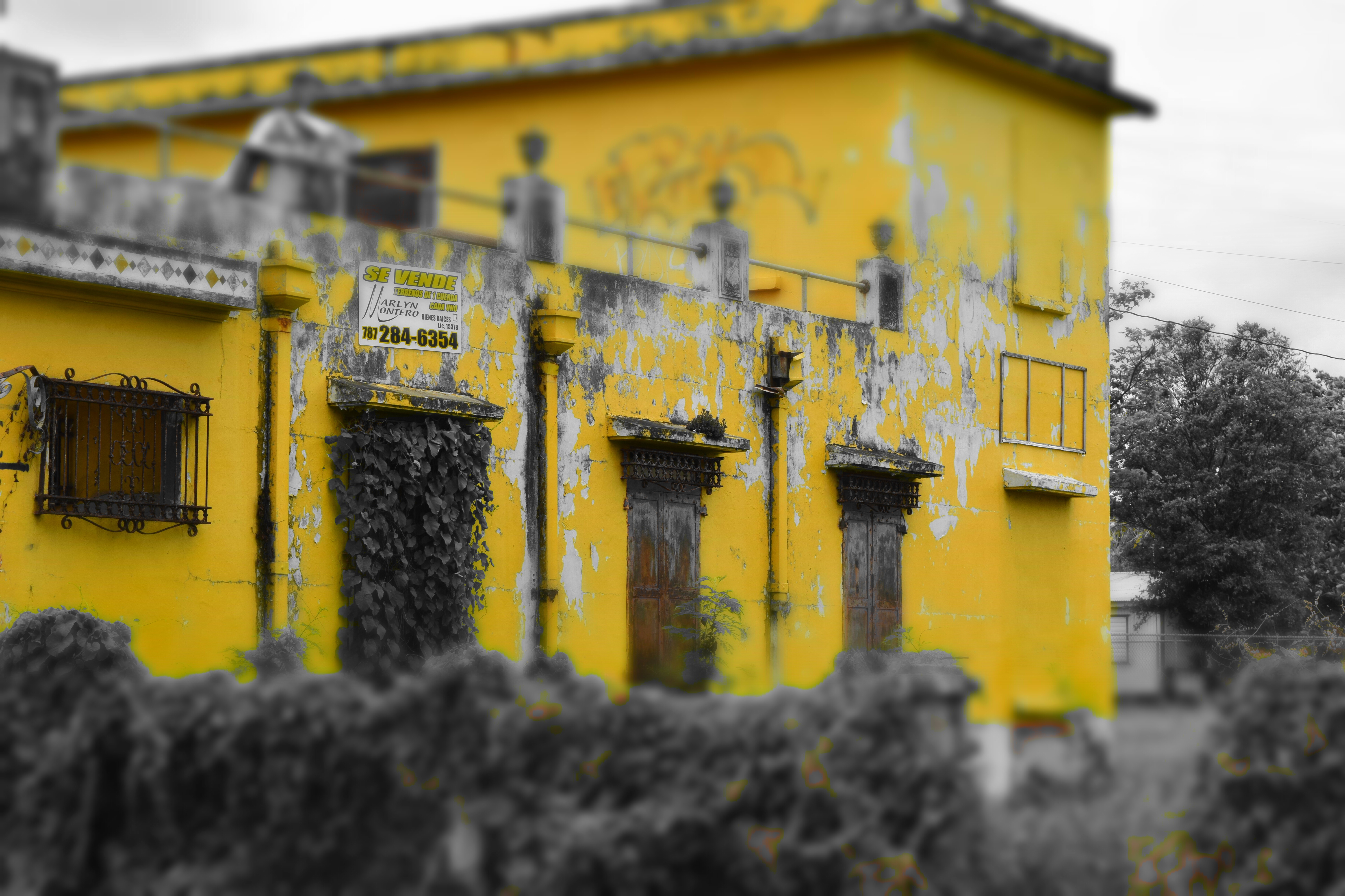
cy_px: 448
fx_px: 3082
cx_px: 672
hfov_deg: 24.6
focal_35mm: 82
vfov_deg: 16.6
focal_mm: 55
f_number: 11
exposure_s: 1/500
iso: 400
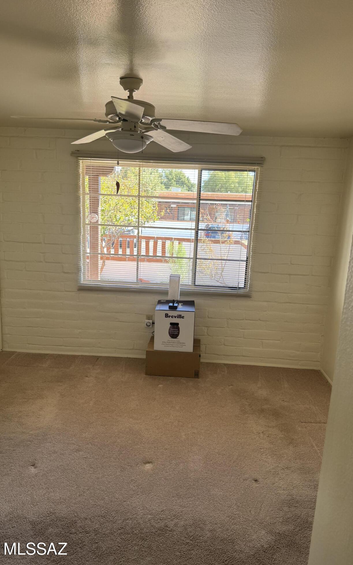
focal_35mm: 26
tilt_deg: -11.9
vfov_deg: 70.4
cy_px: 287
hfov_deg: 47.6
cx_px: 166
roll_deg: -2.5
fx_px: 400
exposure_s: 1/121
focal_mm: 6.76
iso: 64
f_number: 1.78
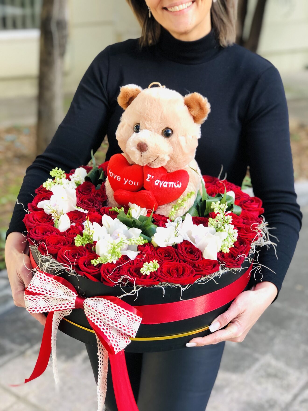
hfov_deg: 25.7
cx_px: 154
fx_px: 676
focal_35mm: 57
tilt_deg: -23.8
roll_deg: -0.4
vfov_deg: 33.8
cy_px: 206
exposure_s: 1/60
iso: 25
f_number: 2.8
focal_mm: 6.6
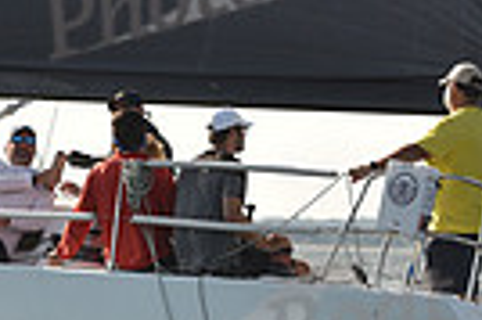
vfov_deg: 4.5
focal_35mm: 304
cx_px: -140
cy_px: 203
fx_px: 4065
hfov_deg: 6.7
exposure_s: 1/1250
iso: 250
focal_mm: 70
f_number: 3.2
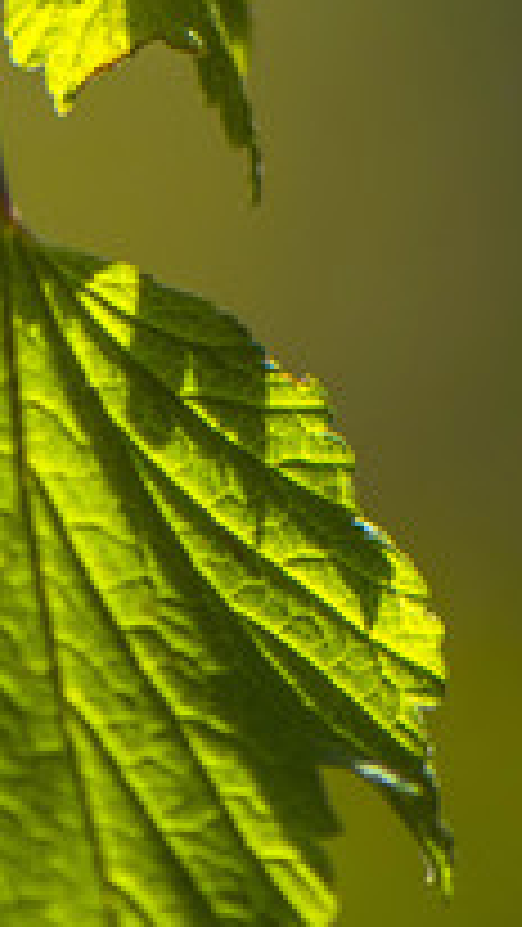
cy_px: -74
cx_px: 248
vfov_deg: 4.5
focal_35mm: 481
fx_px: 11826
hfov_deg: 2.5
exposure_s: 1/4000
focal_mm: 105
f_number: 3
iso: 100
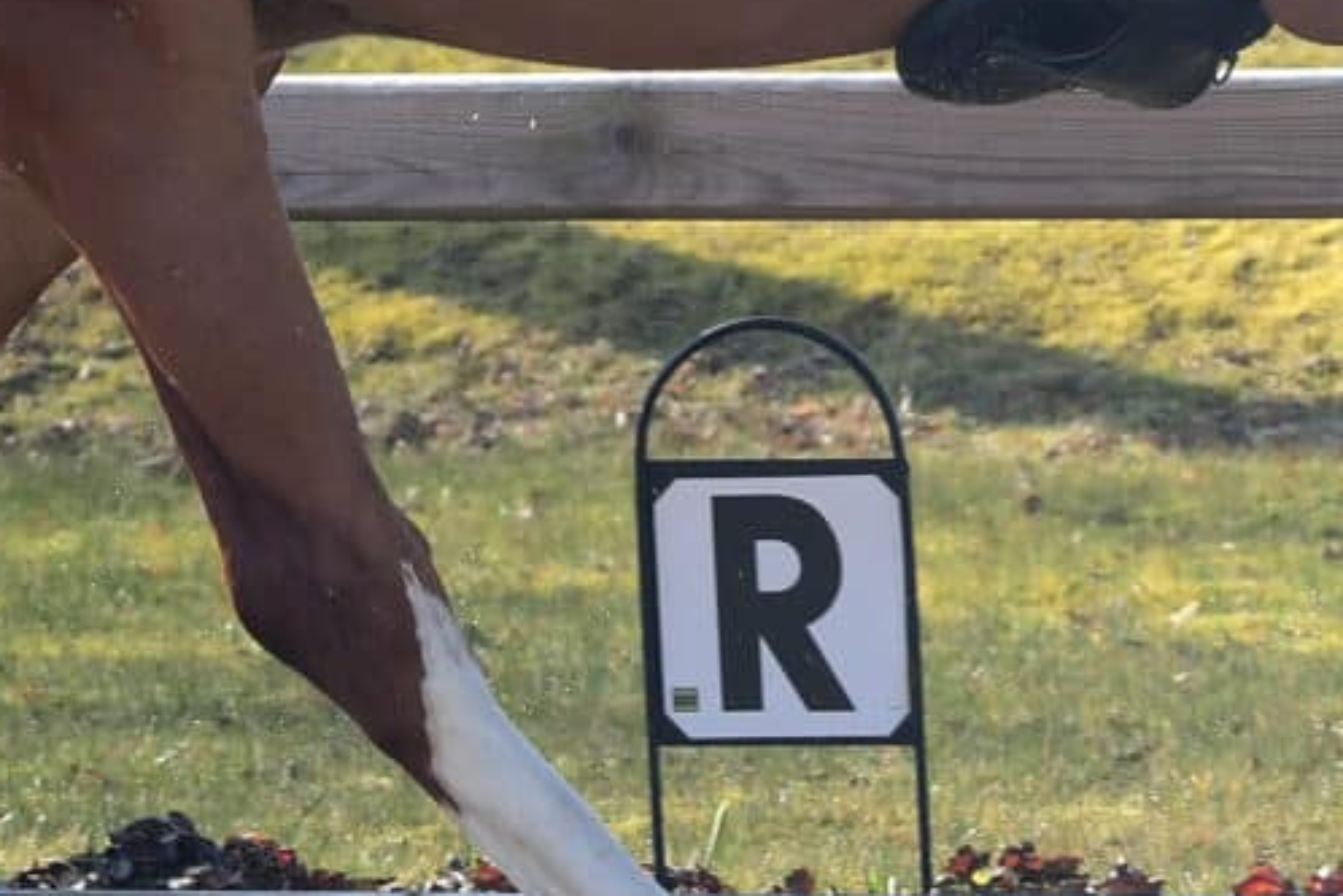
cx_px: 1084
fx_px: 19549
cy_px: -573
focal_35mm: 524
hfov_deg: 3.9
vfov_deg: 2.6
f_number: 5
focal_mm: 85
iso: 400
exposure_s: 1/1000
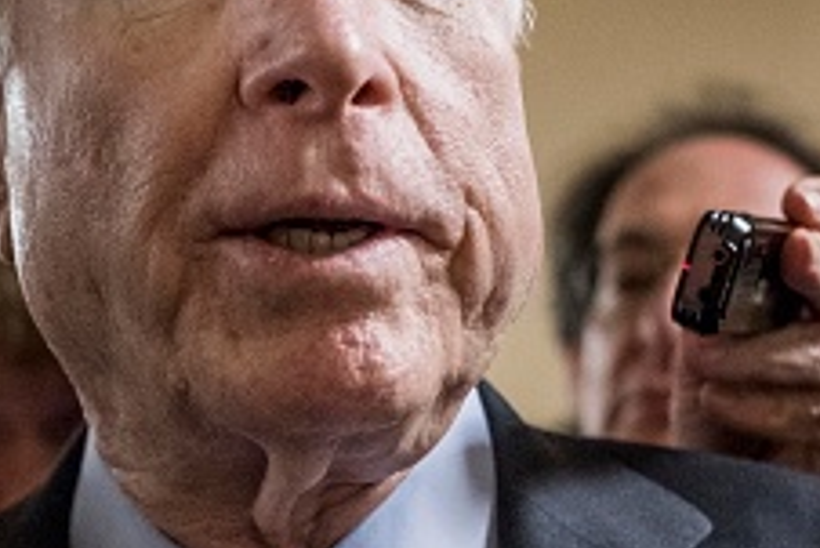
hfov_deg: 21.9
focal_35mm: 92
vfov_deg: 14.8
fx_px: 2097
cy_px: 435
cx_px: 185
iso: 3200
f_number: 2.2
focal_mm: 23
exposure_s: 1/250
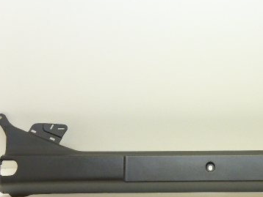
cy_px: 131
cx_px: 217
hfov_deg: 36.6
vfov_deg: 28.9
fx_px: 380
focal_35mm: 50
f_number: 3.3
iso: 160
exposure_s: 1/60
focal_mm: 4.9
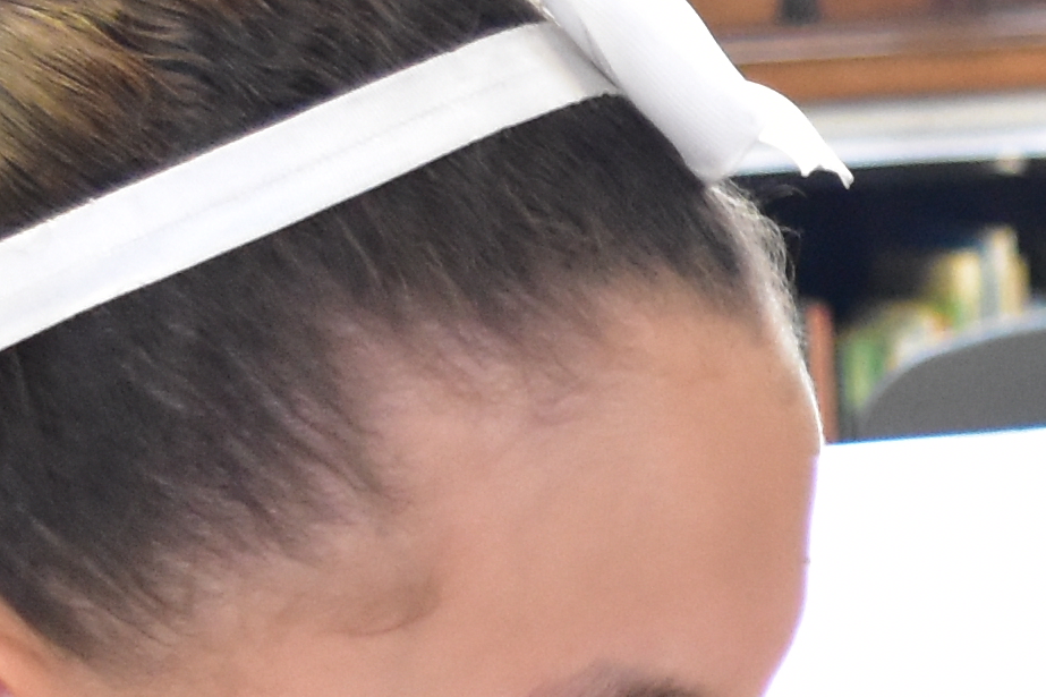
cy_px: 1129
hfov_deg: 8.4
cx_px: 2026
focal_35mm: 234
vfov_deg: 5.8
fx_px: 6797
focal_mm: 24
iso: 2000
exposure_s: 1/60
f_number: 4
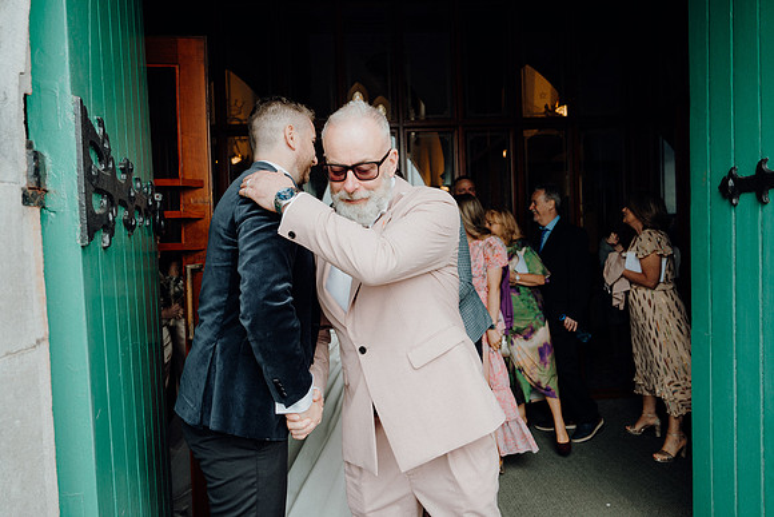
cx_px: 387
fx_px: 516
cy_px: 258
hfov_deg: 73.7
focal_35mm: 24
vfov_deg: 53.2
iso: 250
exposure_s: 1/200
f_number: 3.5
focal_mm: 24
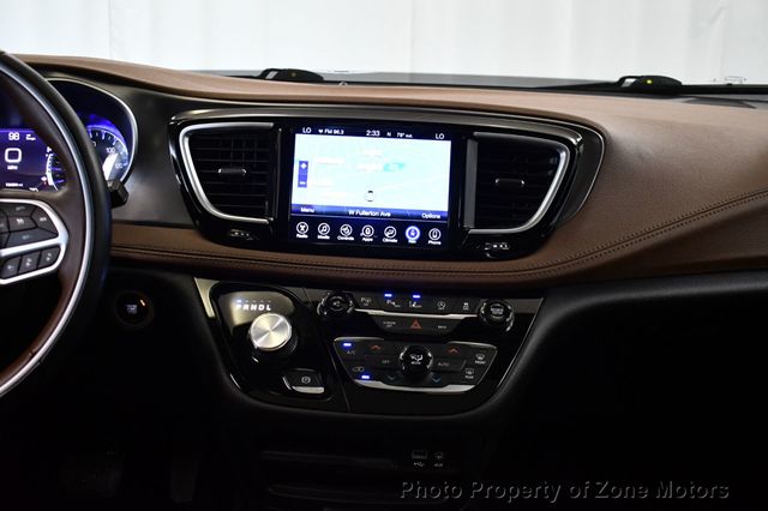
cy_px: 256
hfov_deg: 48.5
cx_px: 384
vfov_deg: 33.4
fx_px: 853
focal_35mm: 40
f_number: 4
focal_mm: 27
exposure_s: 1/125
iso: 2800
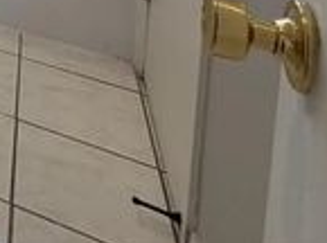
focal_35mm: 62
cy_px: -286
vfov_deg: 16.1
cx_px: -316
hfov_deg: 19.3
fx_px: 584
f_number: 2.2
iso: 125
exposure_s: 1/120
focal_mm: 2.22
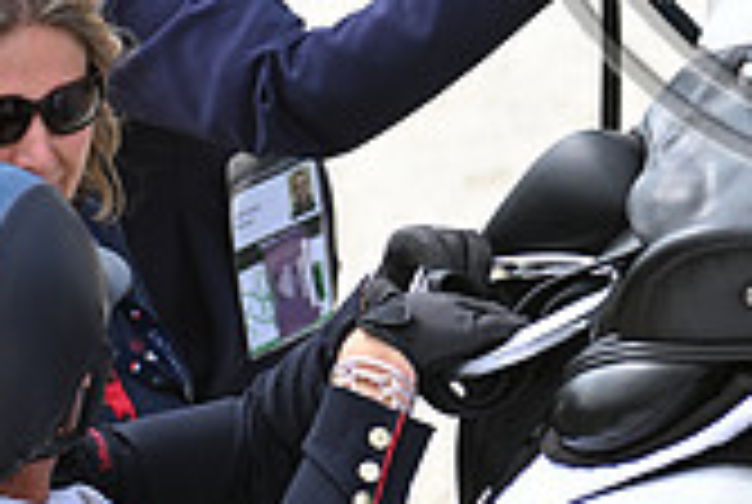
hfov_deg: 3.0
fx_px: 14523
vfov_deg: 2.0
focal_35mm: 694
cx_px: 892
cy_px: -322
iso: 560
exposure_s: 1/1600
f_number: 4.5
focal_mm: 200
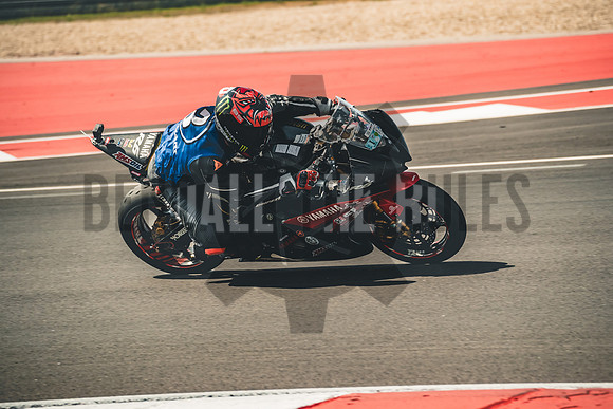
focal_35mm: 230
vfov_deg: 6.0
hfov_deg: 8.9
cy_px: 204
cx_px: 306
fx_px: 3917
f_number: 4.8
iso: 500
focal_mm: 153.3
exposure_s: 1/1600
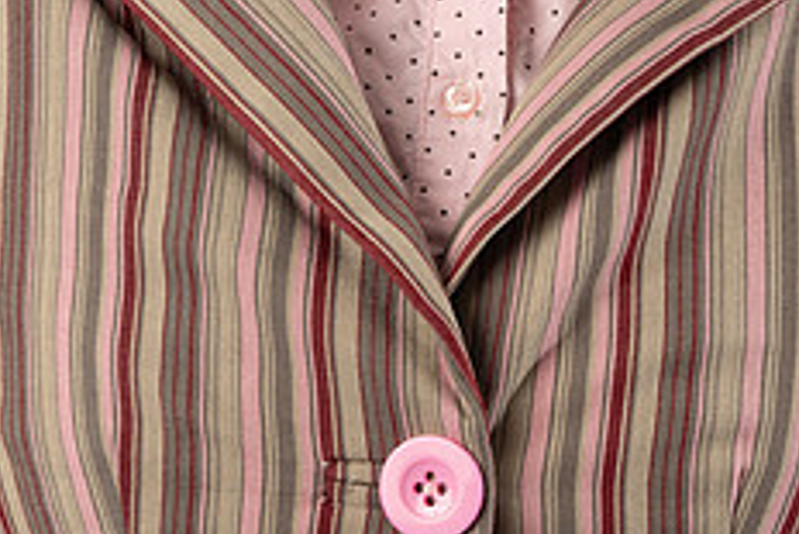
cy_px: 522
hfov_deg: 11.7
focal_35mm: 175
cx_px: 338
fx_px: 3886
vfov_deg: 7.8
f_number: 8
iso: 100
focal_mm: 70
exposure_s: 1/125
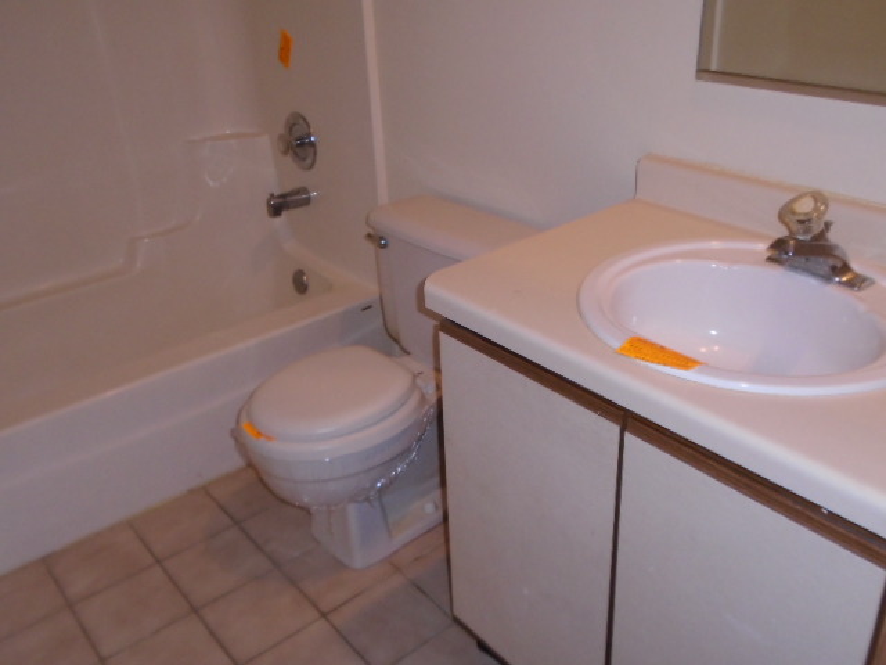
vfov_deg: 45.4
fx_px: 793
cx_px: 443
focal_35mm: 31
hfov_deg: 58.4
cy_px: 332
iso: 250
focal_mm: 5.5
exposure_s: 1/40
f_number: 3.5
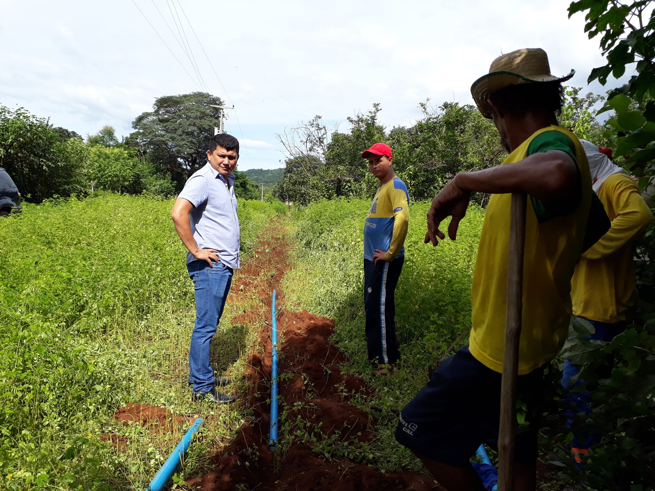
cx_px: 328
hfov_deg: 65.3
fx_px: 511
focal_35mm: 27
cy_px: 246
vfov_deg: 51.4
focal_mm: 3.6
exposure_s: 1/1029
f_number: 1.9
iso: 40
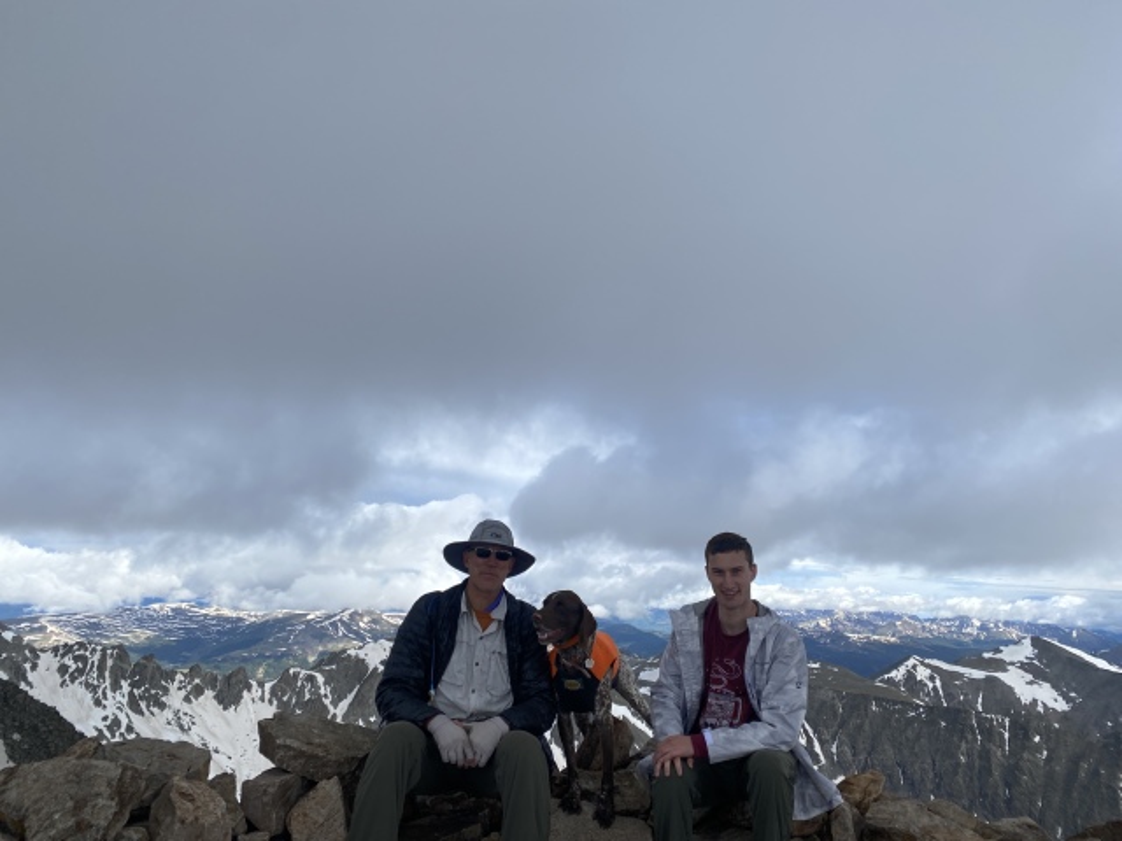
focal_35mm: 26
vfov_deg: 53.1
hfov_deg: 67.3
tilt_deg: +7.8
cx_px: 561
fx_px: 843
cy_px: 420
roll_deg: -1.8
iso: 32
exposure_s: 1/2463
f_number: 1.8
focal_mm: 4.25
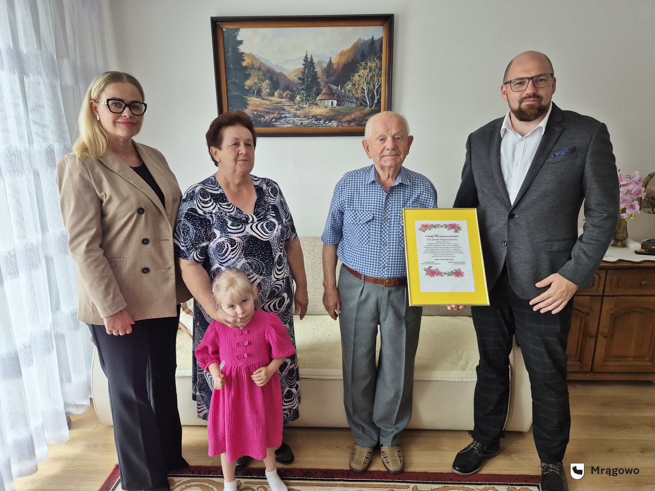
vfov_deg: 58.9
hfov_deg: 73.9
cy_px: 246
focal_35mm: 23
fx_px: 435
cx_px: 328
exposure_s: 1/100
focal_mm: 5.4
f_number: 1.8
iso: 160
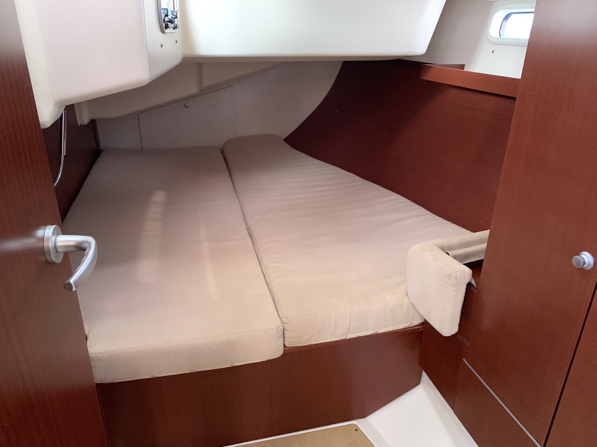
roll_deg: -0.3
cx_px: 298
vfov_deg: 53.1
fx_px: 448
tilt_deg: -23.1
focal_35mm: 26
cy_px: 224
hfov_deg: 67.3
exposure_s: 1/32
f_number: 1.8
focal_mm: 4.25
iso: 400
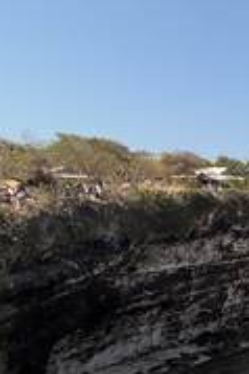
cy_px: 336
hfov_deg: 19.4
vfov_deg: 45.0
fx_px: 405
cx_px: 496
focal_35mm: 39
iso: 50
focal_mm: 2.22
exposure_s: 1/1259
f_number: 2.2
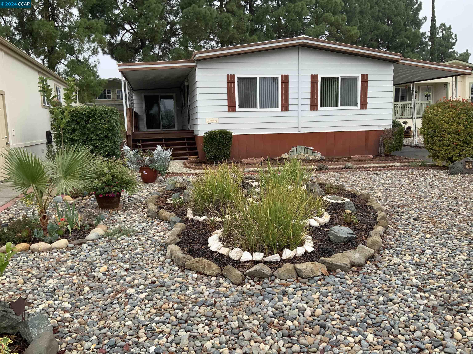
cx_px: 236
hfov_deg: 61.7
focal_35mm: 29
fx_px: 396
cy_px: 177
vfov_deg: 48.2
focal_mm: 3
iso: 16
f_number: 1.8
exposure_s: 1/234
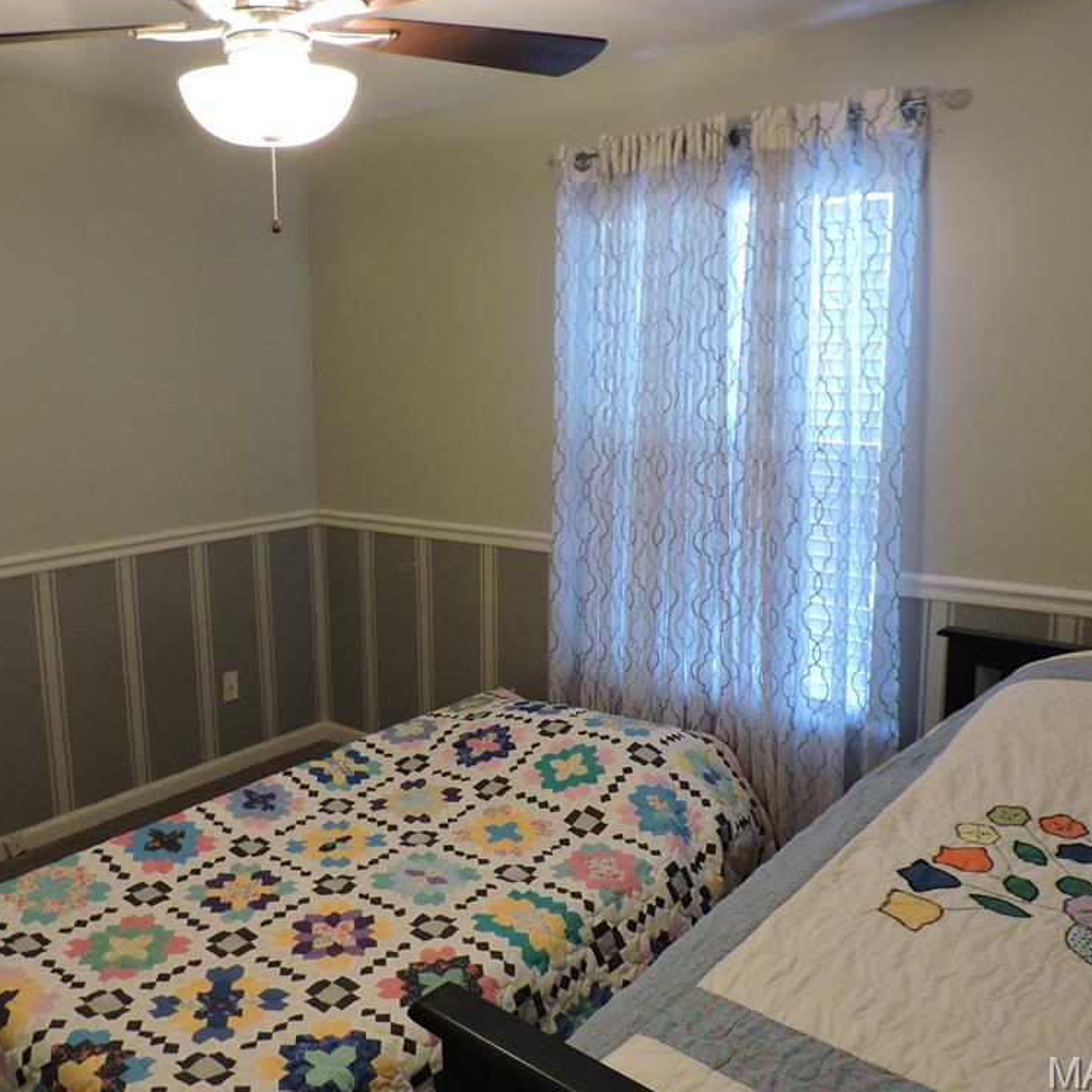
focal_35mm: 29
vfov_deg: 55.6
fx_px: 1035
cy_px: 544
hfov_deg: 55.3
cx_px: 448
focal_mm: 4.3
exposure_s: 1/15
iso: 400
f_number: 3
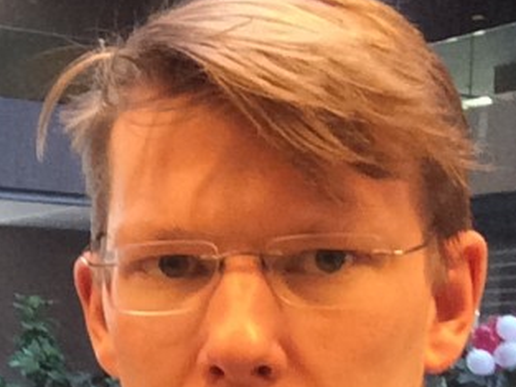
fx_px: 1402
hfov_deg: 19.1
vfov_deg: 15.2
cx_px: -180
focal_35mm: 94
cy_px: 462
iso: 250
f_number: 2.4
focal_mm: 2.15
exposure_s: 1/30
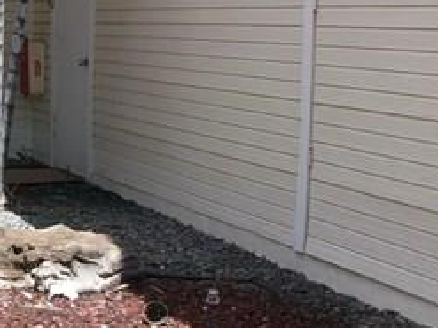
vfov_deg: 16.7
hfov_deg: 21.5
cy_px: 122
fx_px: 1113
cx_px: -4
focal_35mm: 88
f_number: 2.8
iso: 64
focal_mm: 5.7
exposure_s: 1/672
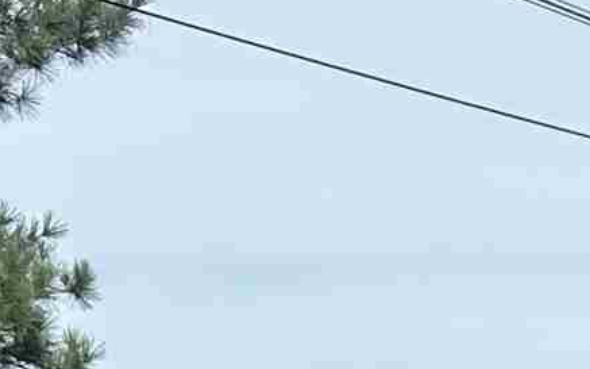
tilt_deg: -5.1
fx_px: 2878
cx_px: 1121
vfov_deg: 6.7
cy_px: 1053
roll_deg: +2.9
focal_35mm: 179
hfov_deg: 10.8
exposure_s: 1/2299
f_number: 1.78
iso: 80
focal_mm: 6.86
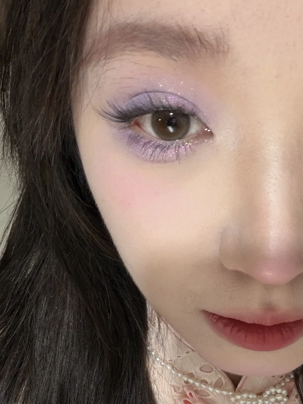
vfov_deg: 60.0
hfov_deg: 46.8
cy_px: 202
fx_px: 350
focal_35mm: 30
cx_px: 152
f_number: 1.9
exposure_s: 1/50
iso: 100
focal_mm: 2.71
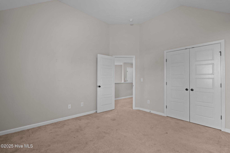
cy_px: 76
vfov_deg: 73.7
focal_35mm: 16
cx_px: 115
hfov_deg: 96.7
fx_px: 102
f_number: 4
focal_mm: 16
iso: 320
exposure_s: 1/5
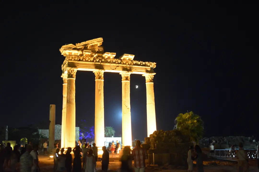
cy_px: 86
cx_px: 130
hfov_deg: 49.6
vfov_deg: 34.2
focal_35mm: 39
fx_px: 281
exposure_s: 1/5
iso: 3200
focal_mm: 26
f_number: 4
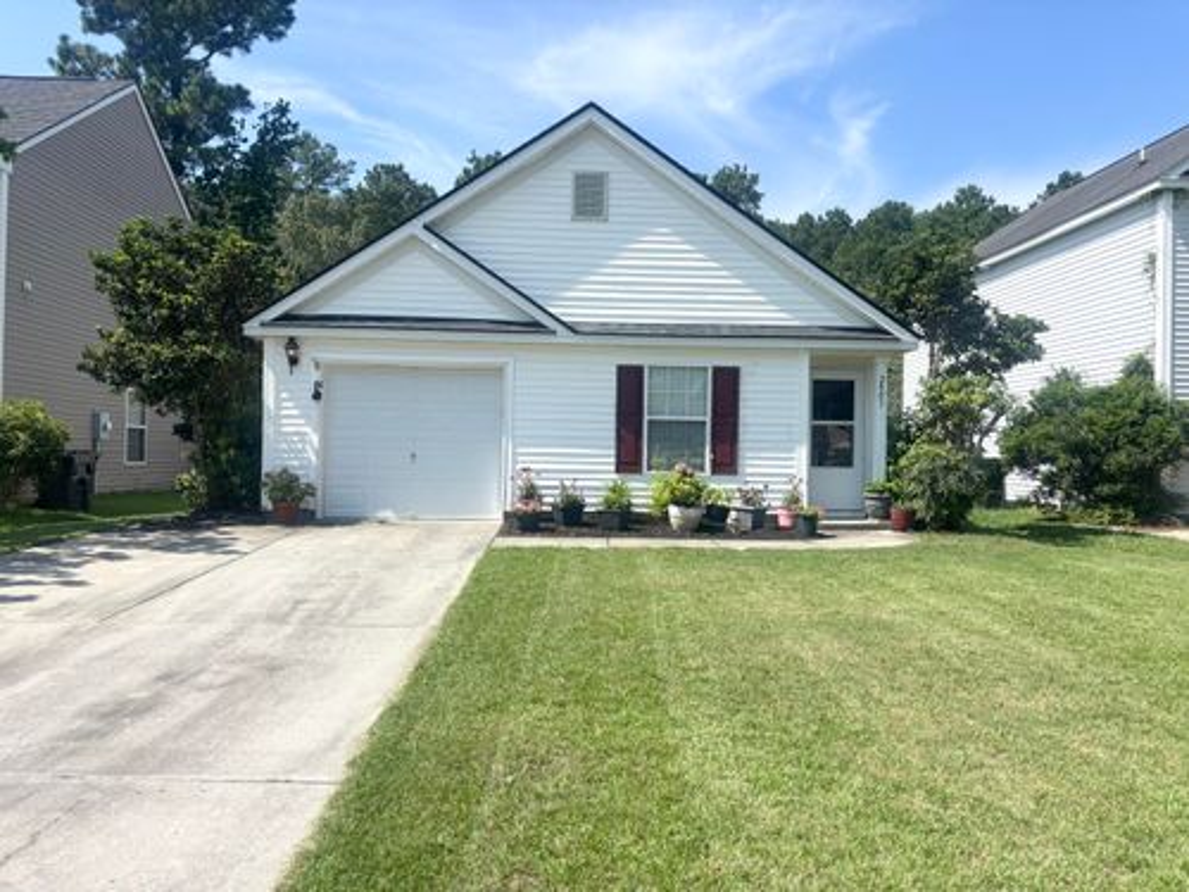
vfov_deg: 53.1
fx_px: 893
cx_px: 594
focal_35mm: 26
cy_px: 446
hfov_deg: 67.3
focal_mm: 5.96
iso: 50
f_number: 1.6
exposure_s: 1/3311
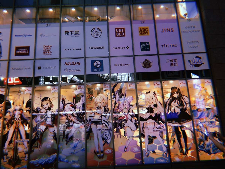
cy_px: 84
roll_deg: +2.8
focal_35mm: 28
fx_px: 182
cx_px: 112
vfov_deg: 49.7
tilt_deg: +13.8
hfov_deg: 63.4
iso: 40
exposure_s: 1/25
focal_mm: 3.99
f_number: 1.8
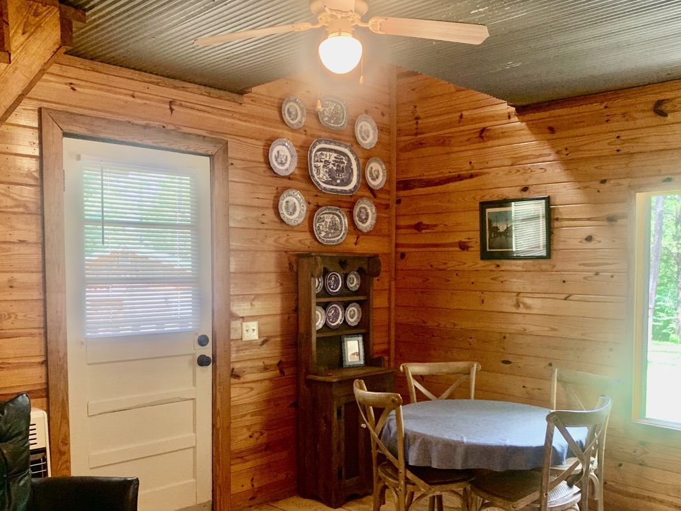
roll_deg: -0.3
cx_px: 359
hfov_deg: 55.3
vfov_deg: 42.7
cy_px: 308
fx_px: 649
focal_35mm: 33
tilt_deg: -4.1
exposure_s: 1/60
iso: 64
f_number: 1.8
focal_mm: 4.25
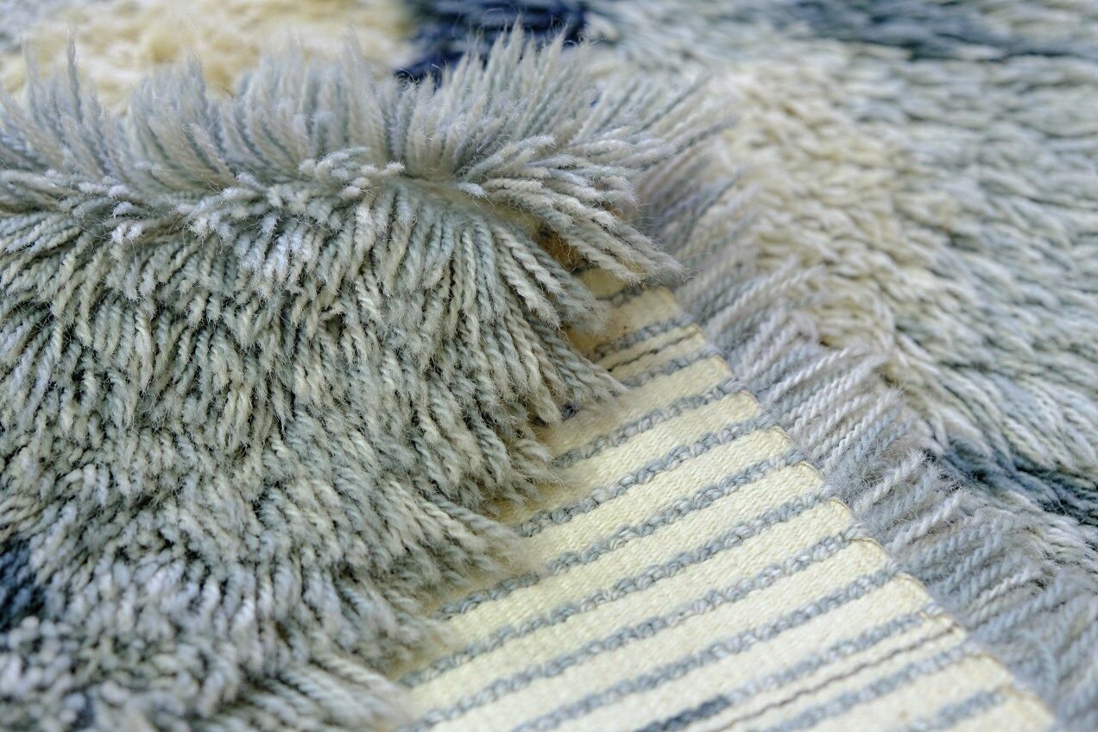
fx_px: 1555
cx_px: 549
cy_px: 366
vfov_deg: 26.5
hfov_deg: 38.9
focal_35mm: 51
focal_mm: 34.3
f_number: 3.6
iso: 1000
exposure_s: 1/52
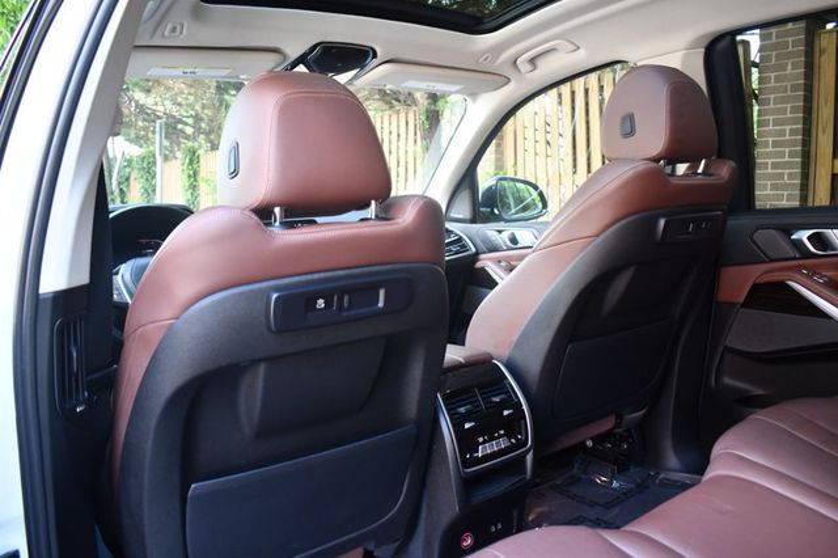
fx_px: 698
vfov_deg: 43.6
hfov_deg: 62.0
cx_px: 419
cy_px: 279
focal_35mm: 30
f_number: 3.5
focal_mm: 20
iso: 1000
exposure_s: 1/125
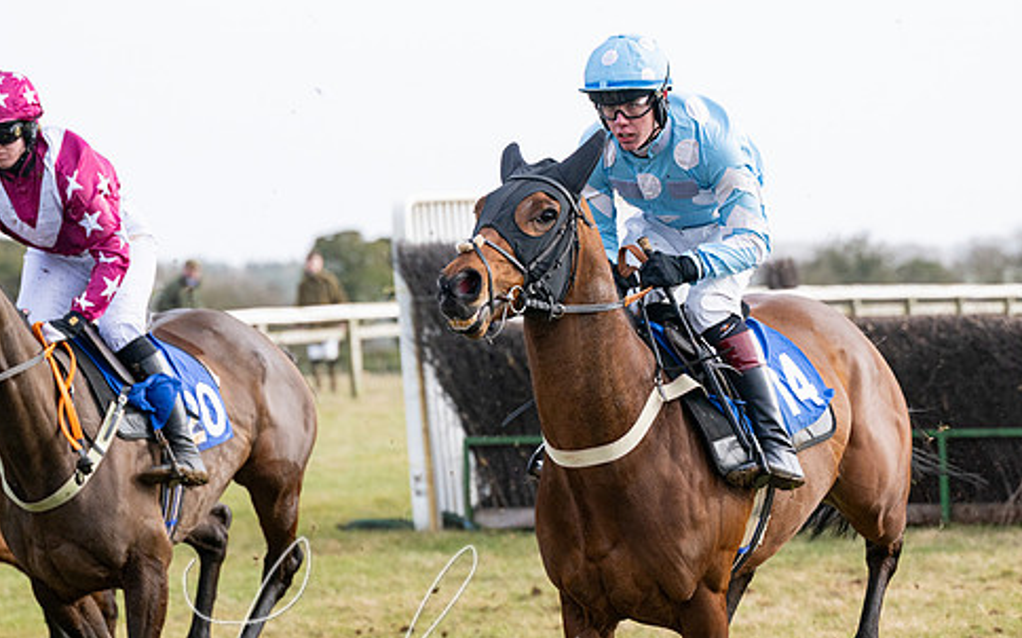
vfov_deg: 5.7
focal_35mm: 228
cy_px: 425
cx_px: 593
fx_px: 6347
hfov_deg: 9.2
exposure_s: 1/1600
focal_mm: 155
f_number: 5
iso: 400
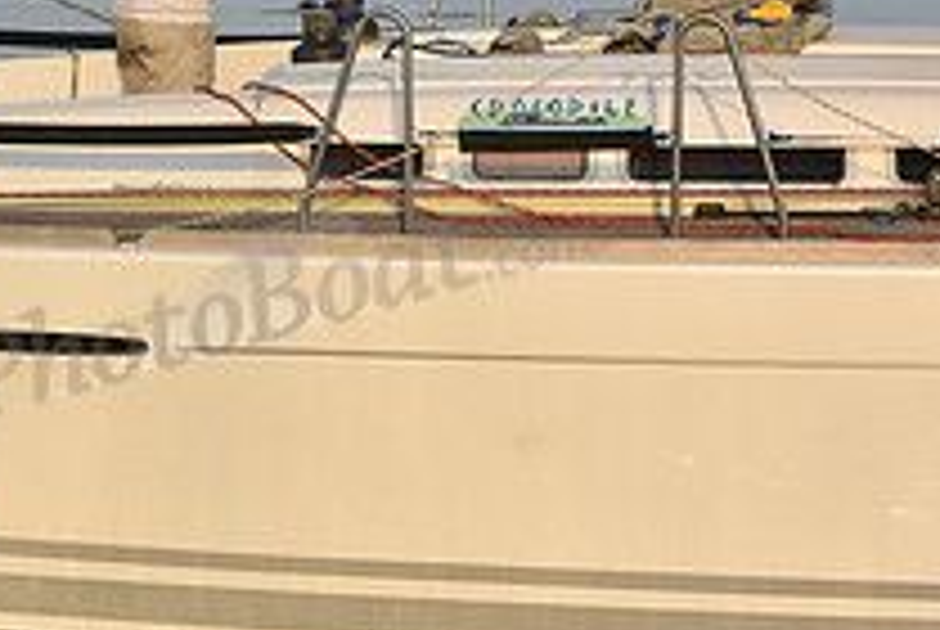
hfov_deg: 10.4
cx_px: -270
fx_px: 5073
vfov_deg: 7.1
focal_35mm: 194
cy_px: 133
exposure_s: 1/800
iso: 320
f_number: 8
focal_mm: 70
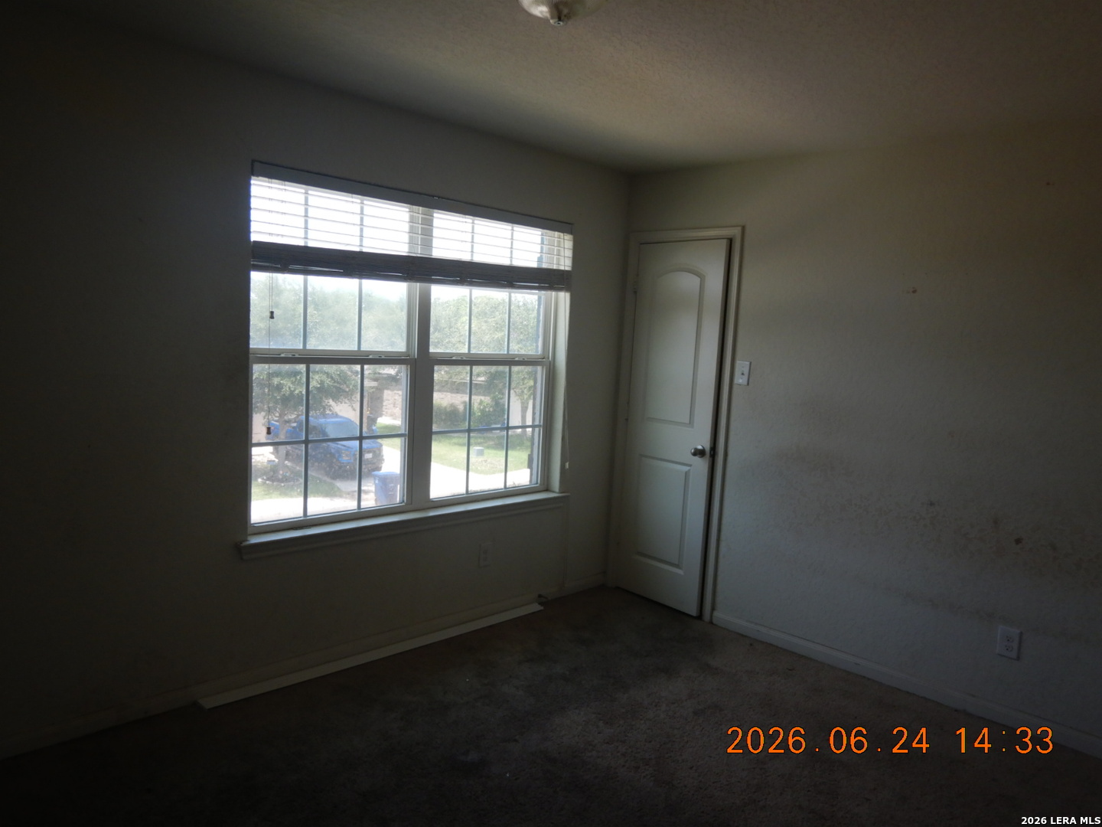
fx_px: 764
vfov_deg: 56.8
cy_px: 414
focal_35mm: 24
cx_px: 551
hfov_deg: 71.6
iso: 125
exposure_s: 1/160
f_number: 2.8
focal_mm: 4.3
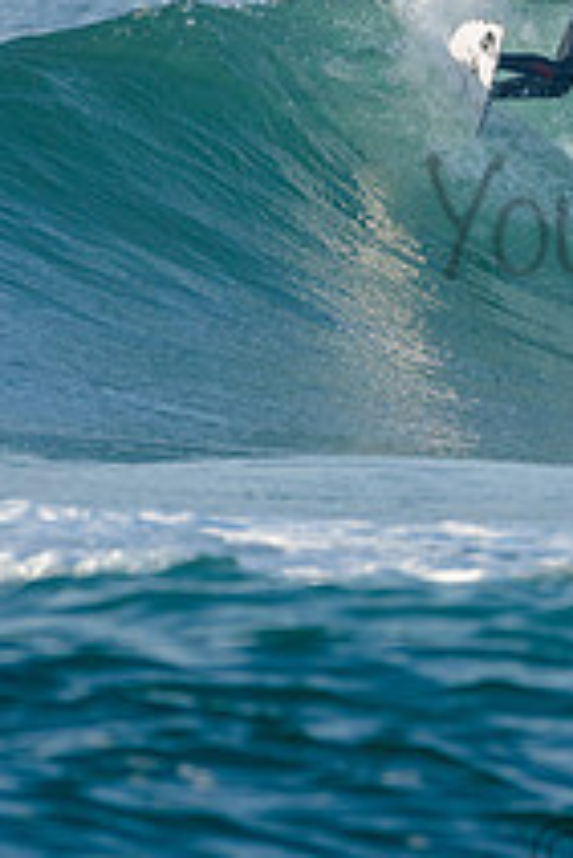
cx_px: 592
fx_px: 40113
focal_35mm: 1683
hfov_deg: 0.8
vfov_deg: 1.2
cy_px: 16
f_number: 5.6
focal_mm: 500
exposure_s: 1/2000
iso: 450
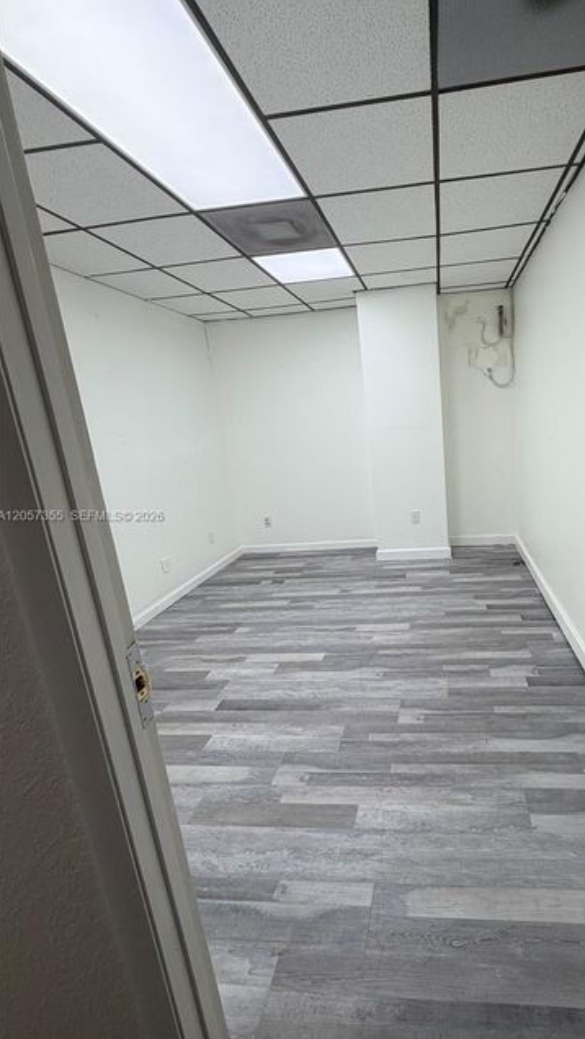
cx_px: 404
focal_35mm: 16
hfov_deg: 64.8
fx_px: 441
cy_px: 517
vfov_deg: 99.4
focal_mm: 2.22
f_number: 2.2
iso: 64
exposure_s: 1/120
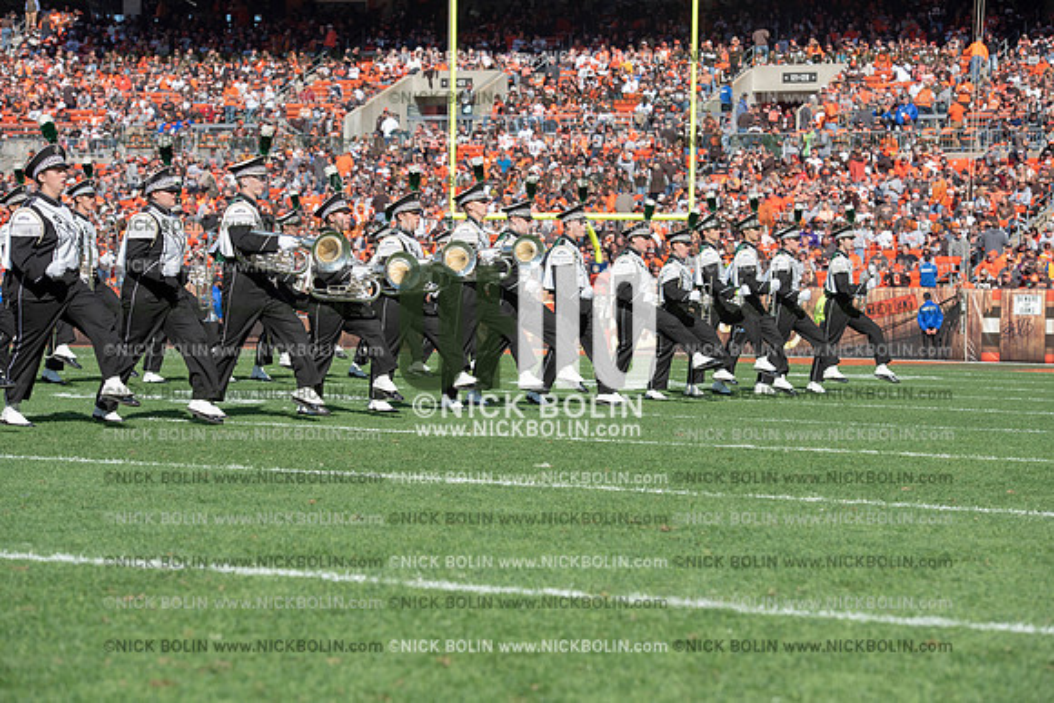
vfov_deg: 14.0
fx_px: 2870
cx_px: 527
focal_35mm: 98
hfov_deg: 20.8
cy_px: 352
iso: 400
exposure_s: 1/2000
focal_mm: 98
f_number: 5
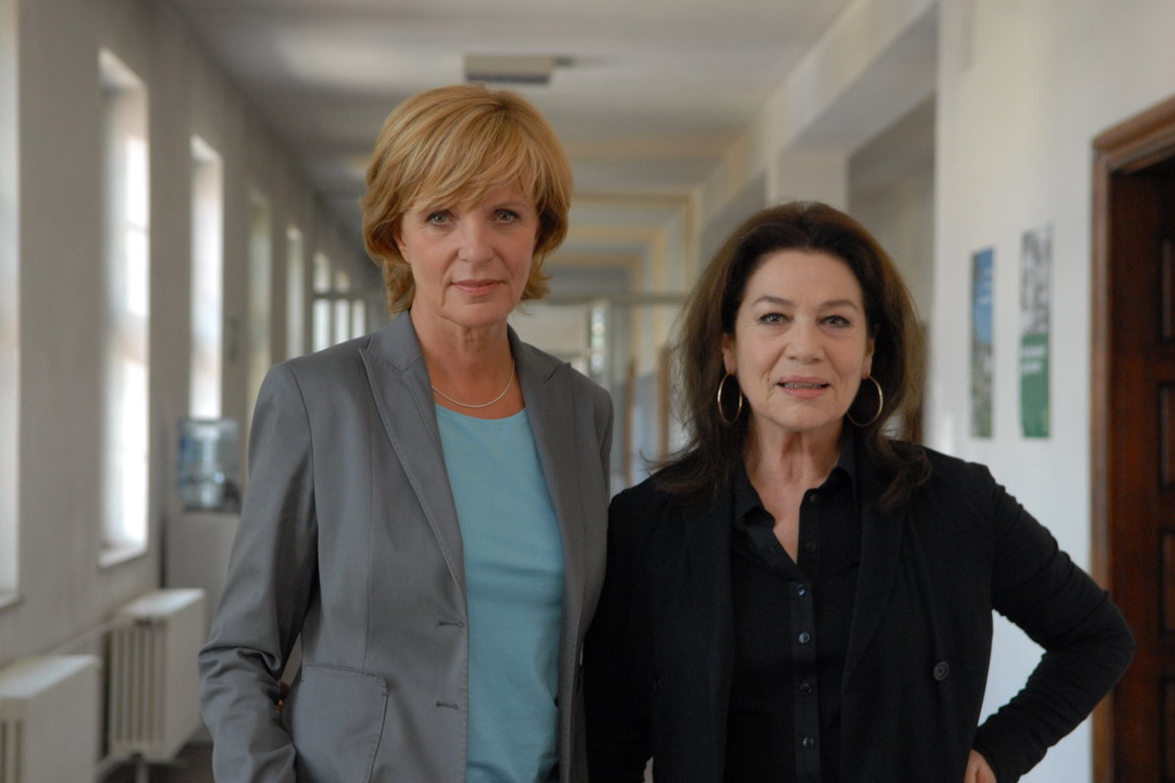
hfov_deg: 24.3
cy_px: 393
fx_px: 2725
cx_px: 593
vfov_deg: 16.4
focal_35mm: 84
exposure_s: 1/90
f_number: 5
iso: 640
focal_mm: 55
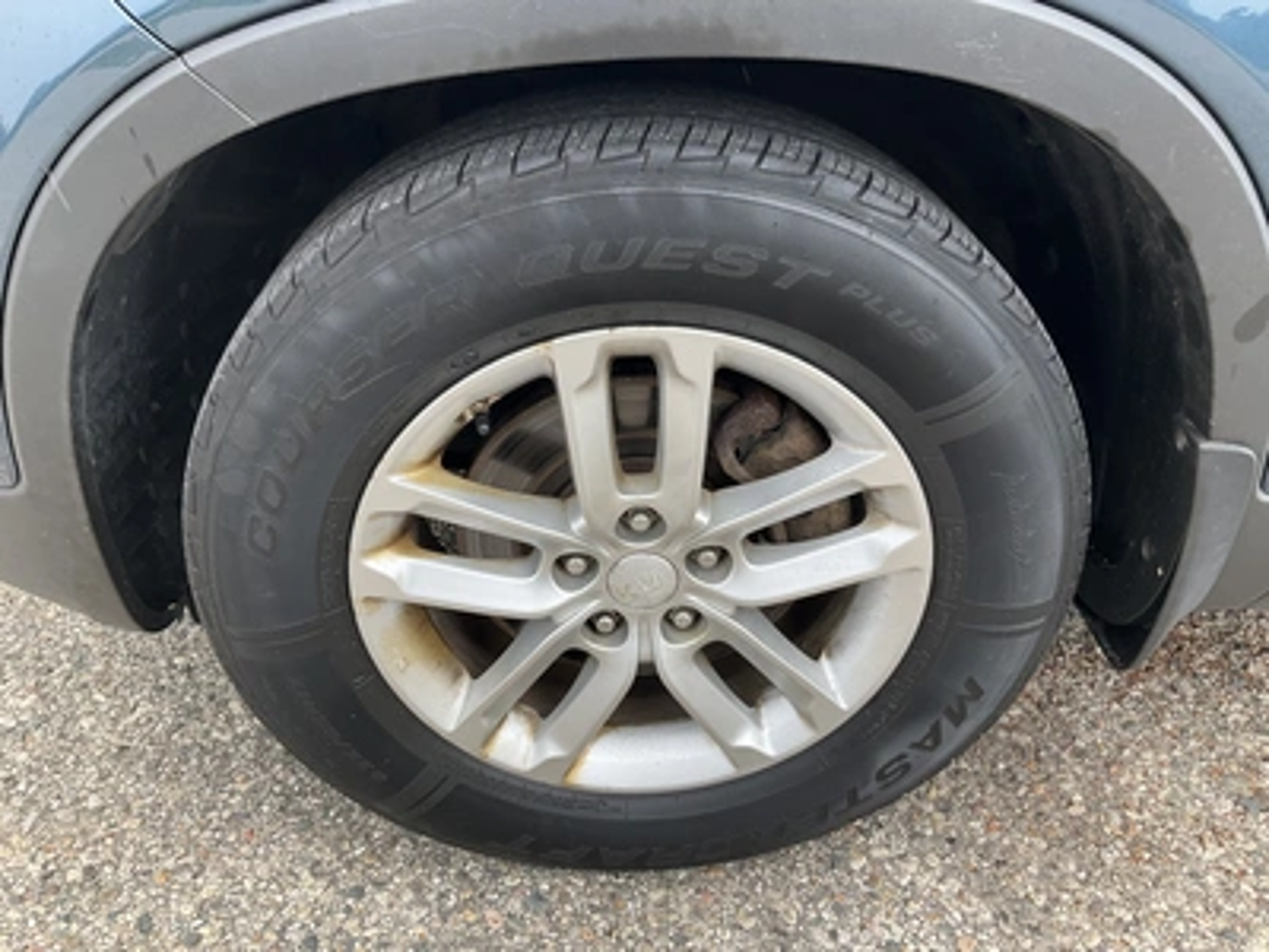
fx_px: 1063
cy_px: 476
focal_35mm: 29
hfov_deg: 61.7
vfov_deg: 48.2
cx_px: 634
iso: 32
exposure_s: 1/122
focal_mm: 3
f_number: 1.8
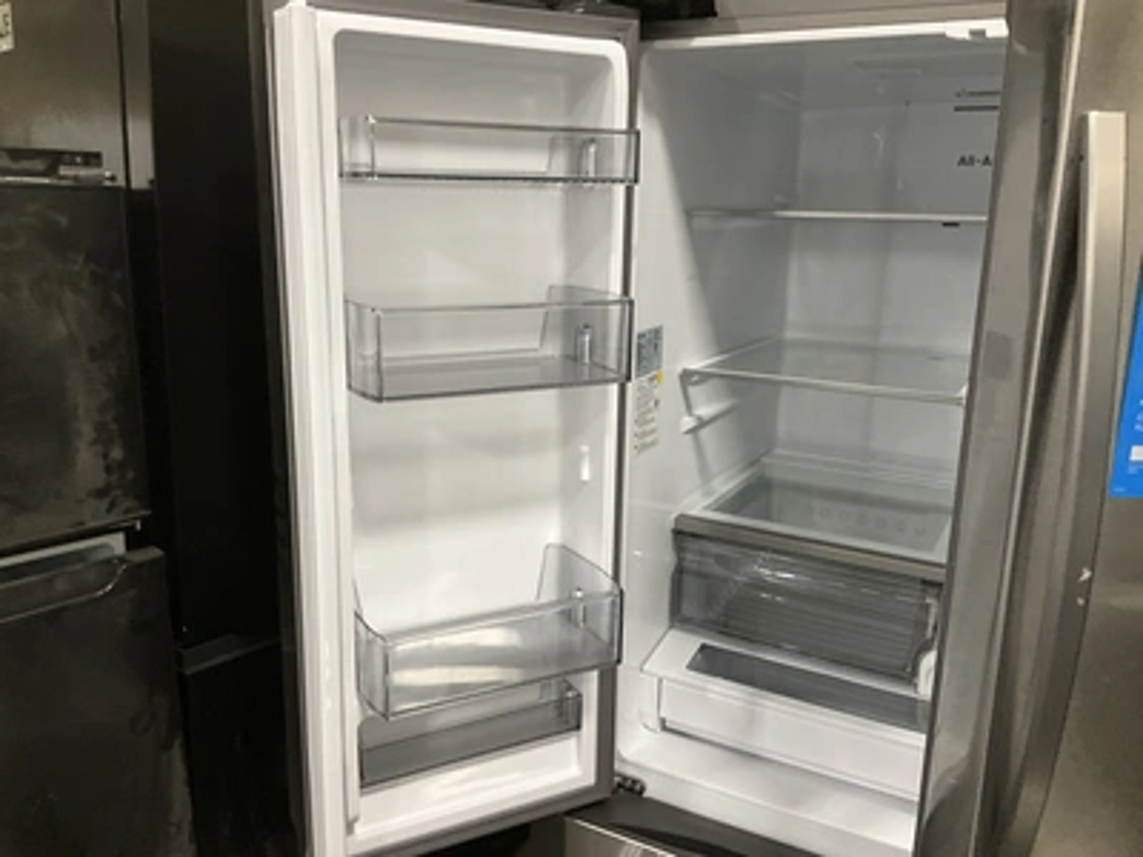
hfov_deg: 61.7
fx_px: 958
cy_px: 428
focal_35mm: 29
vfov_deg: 48.2
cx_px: 572
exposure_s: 1/40
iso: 200
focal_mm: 3
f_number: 1.8
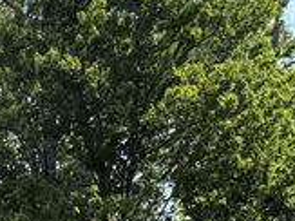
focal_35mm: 151
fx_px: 1286
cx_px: -481
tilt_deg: -1.6
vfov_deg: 8.2
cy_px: 681
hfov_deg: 10.6
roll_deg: +1.6
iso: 80
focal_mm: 6.76
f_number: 1.78
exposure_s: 1/2169
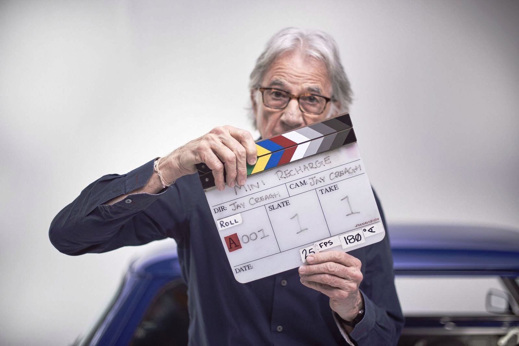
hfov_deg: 39.6
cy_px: 173
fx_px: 721
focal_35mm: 50
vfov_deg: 27.0
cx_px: 260
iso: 160
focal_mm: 50
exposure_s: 1/500
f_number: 1.6
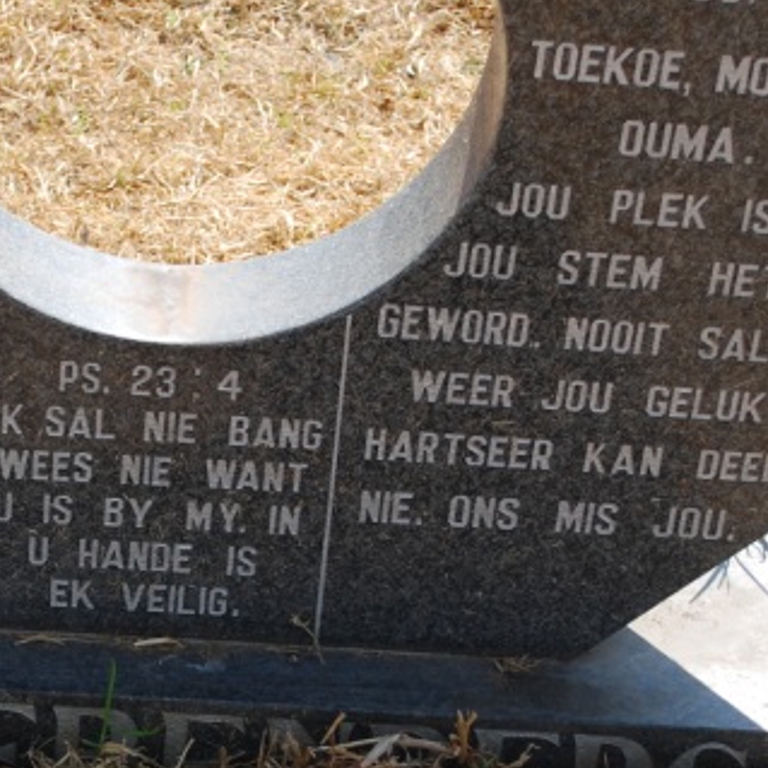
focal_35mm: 143
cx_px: 94
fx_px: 3599
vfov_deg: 12.1
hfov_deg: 12.1
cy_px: 610
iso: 100
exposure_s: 1/160
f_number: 6.3
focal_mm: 35
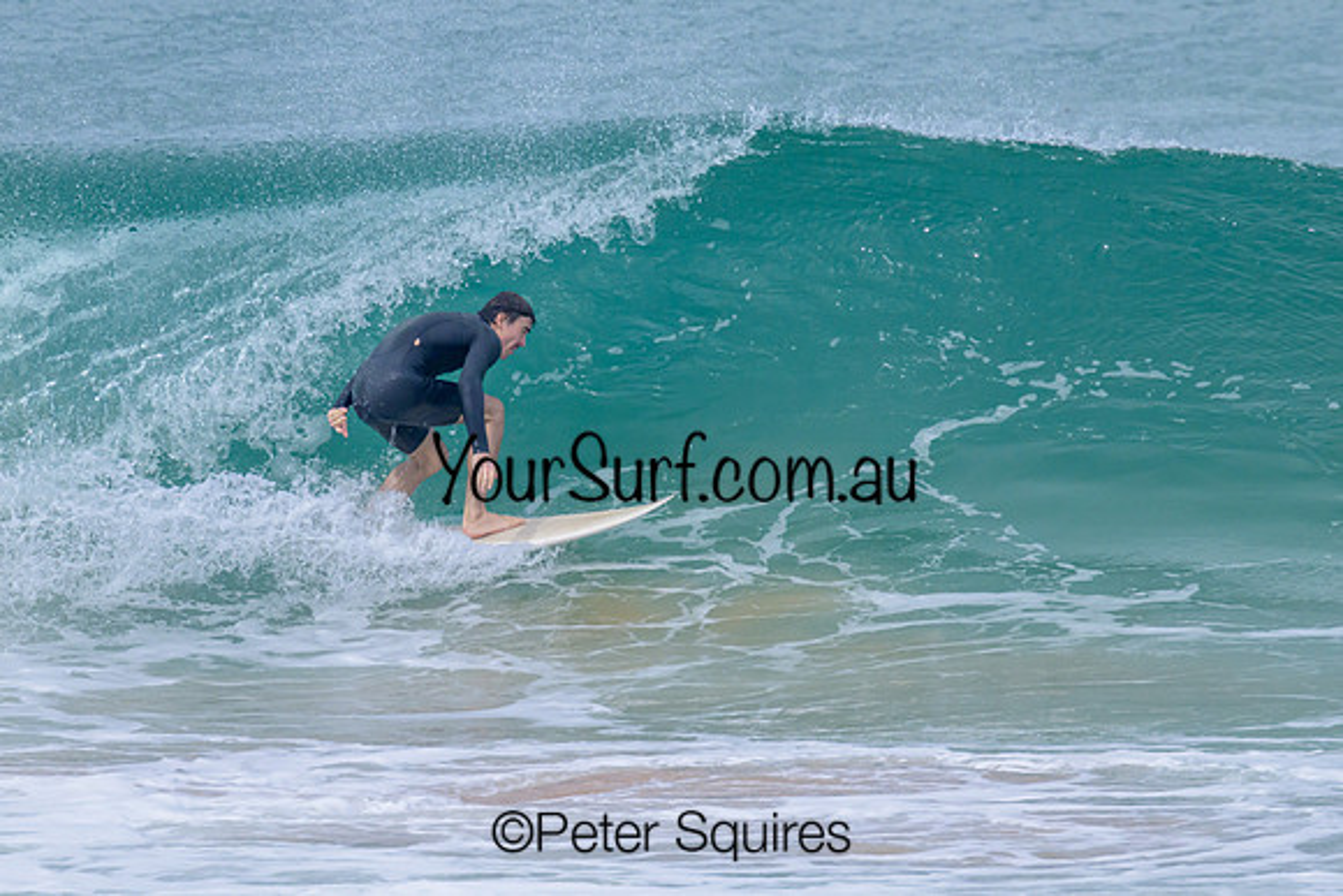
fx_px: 40839
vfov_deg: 1.3
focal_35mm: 1095
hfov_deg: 1.9
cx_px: 642
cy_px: 328
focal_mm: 800
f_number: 11
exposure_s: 1/2000
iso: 1000
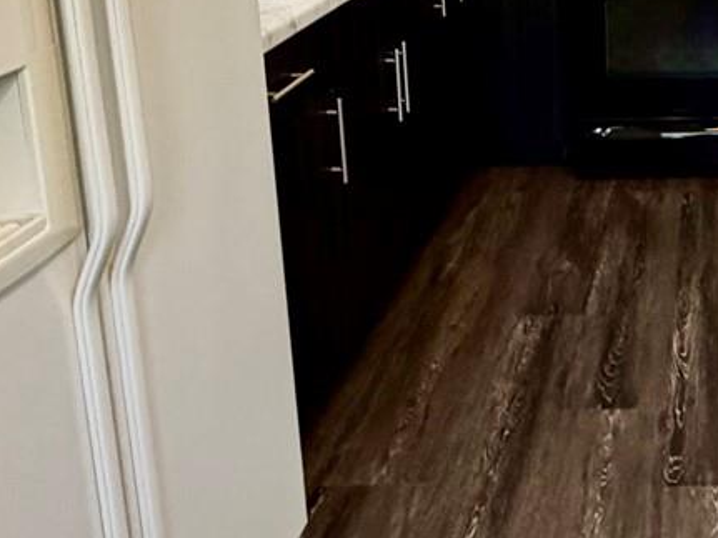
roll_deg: -0.1
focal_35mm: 52
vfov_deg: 26.4
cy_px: -7
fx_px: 1078
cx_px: 740
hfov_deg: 33.3
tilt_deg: -10.5
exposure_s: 1/120
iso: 320
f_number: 2.2
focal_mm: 2.22
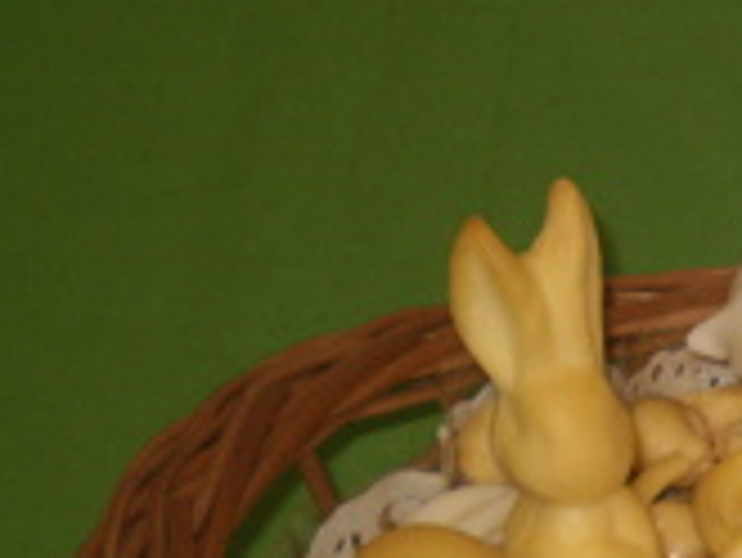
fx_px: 5148
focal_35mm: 240
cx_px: 1412
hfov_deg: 7.9
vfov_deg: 6.2
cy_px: 580
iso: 100
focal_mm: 10.3
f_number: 4.2
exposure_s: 1/40
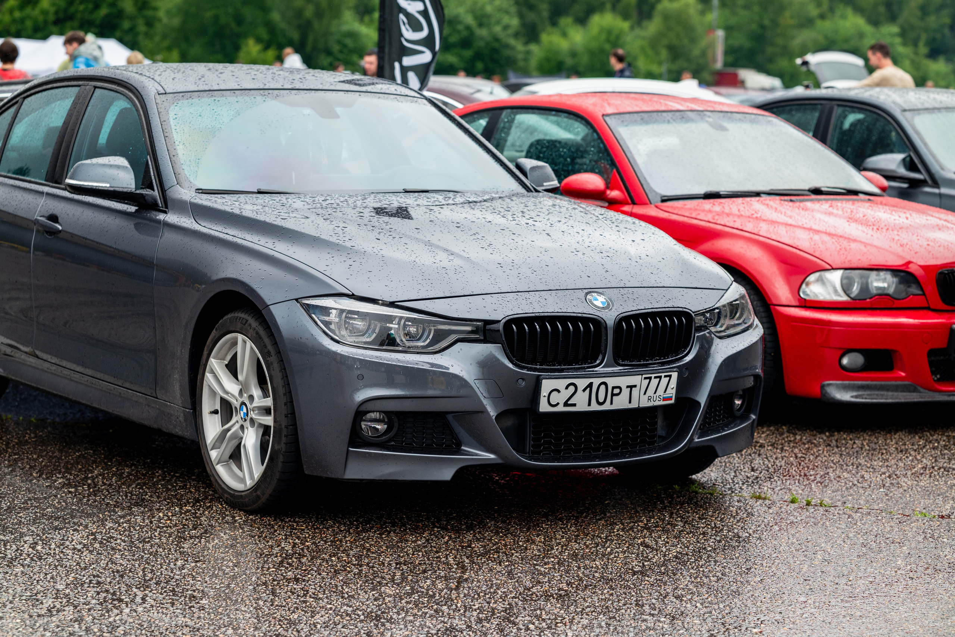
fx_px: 2262
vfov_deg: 16.0
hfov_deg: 23.8
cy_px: 319
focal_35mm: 85
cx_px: 478
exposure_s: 1/800
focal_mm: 85
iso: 400
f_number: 4.5
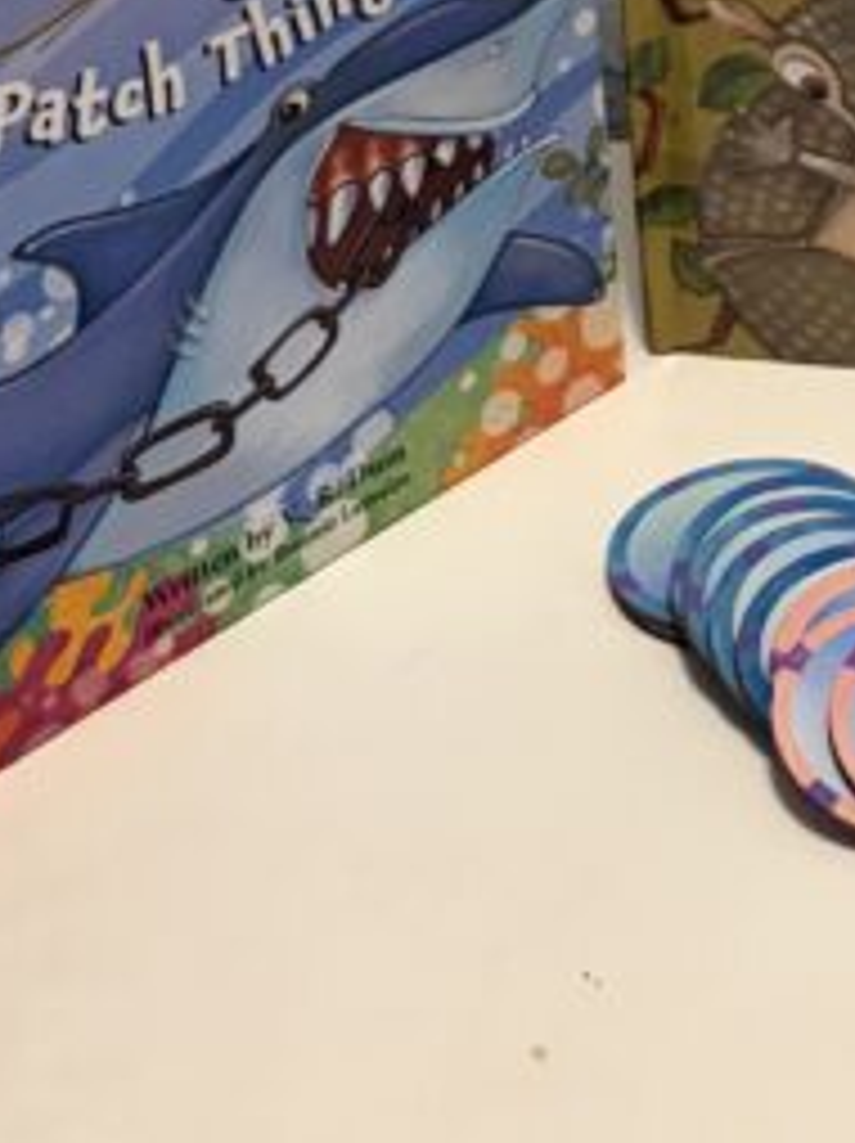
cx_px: 1526
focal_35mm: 105
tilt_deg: -19.8
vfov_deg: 17.1
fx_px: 3464
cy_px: -540
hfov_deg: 12.8
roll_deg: -1.9
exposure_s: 1/60
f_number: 1.6
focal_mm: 5.96
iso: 250
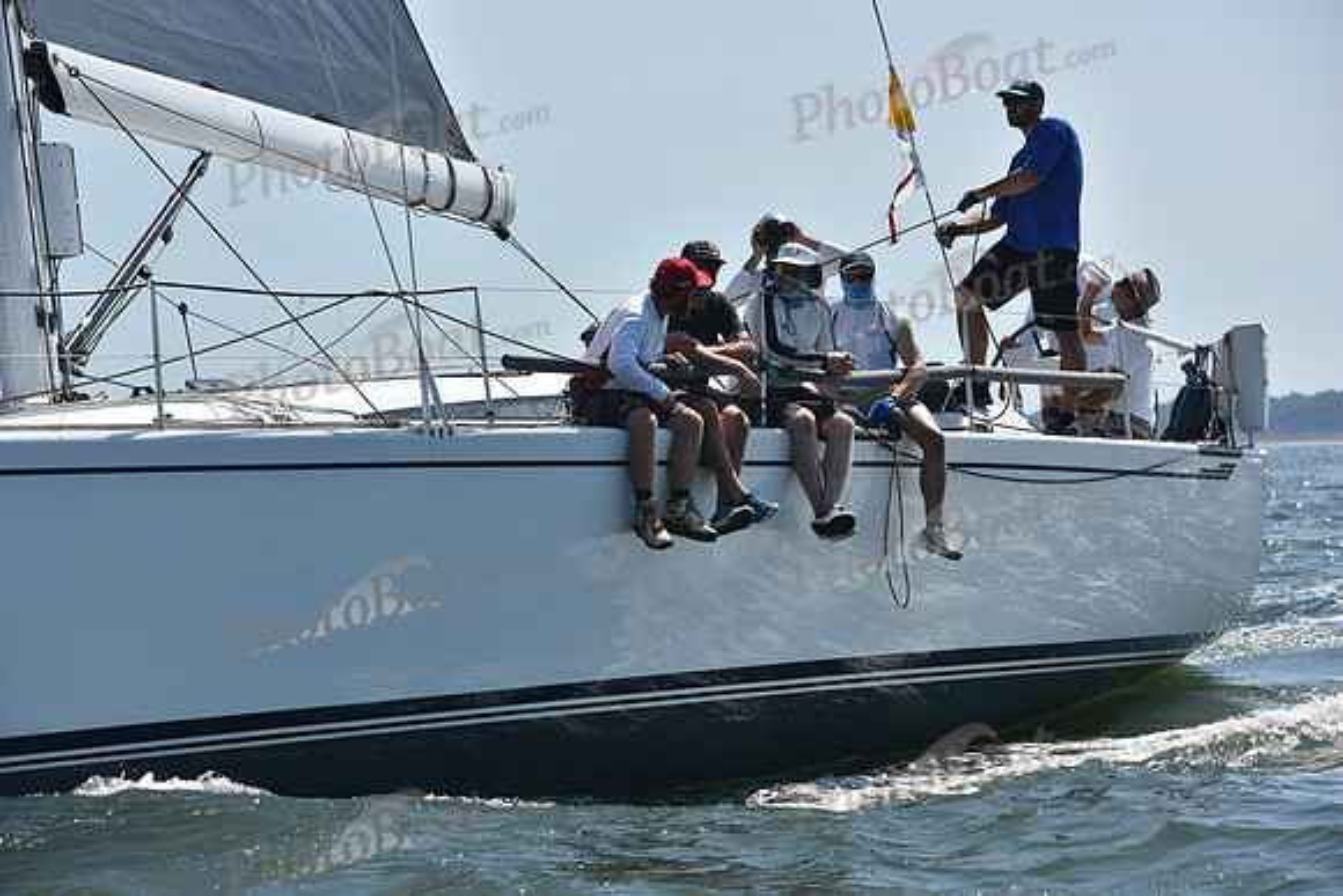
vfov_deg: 9.5
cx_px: 672
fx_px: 5410
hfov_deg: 14.2
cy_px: 448
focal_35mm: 145
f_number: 8
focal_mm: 145
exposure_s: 1/1250
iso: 250
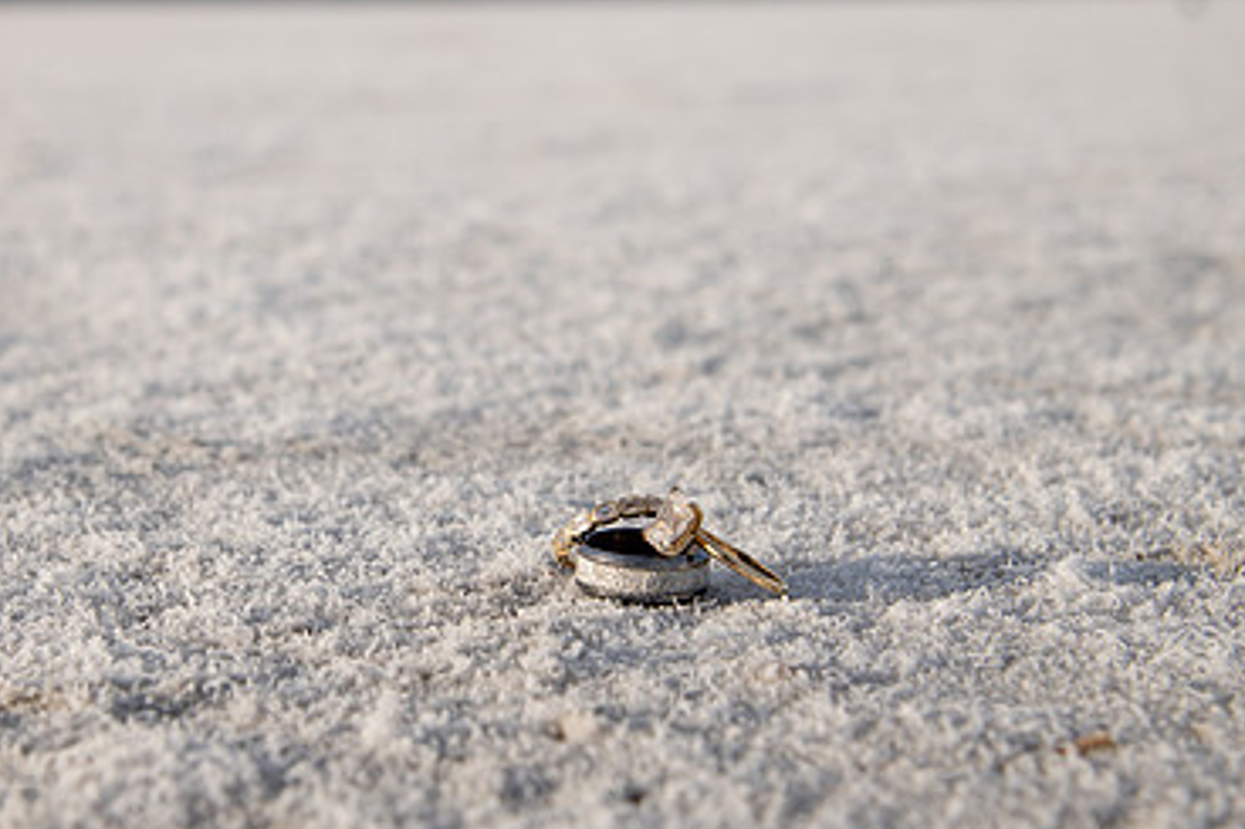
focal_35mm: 80
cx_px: 453
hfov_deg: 25.3
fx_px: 2765
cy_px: 396
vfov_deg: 17.0
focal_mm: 50
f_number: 8
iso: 200
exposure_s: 1/800
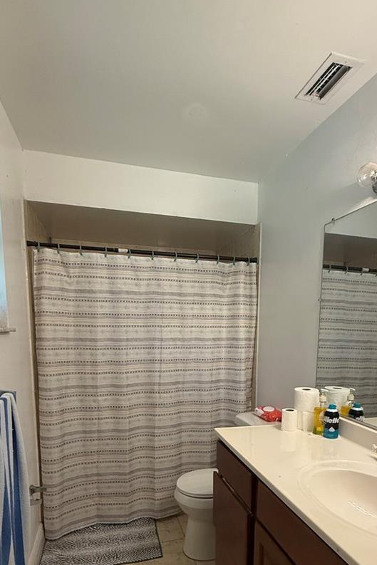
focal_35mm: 22
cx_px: 207
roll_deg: -1.2
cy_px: 375
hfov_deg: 57.1
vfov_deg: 76.2
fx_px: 346
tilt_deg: -7.2
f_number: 2.2
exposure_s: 1/120
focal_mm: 2.22
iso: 320
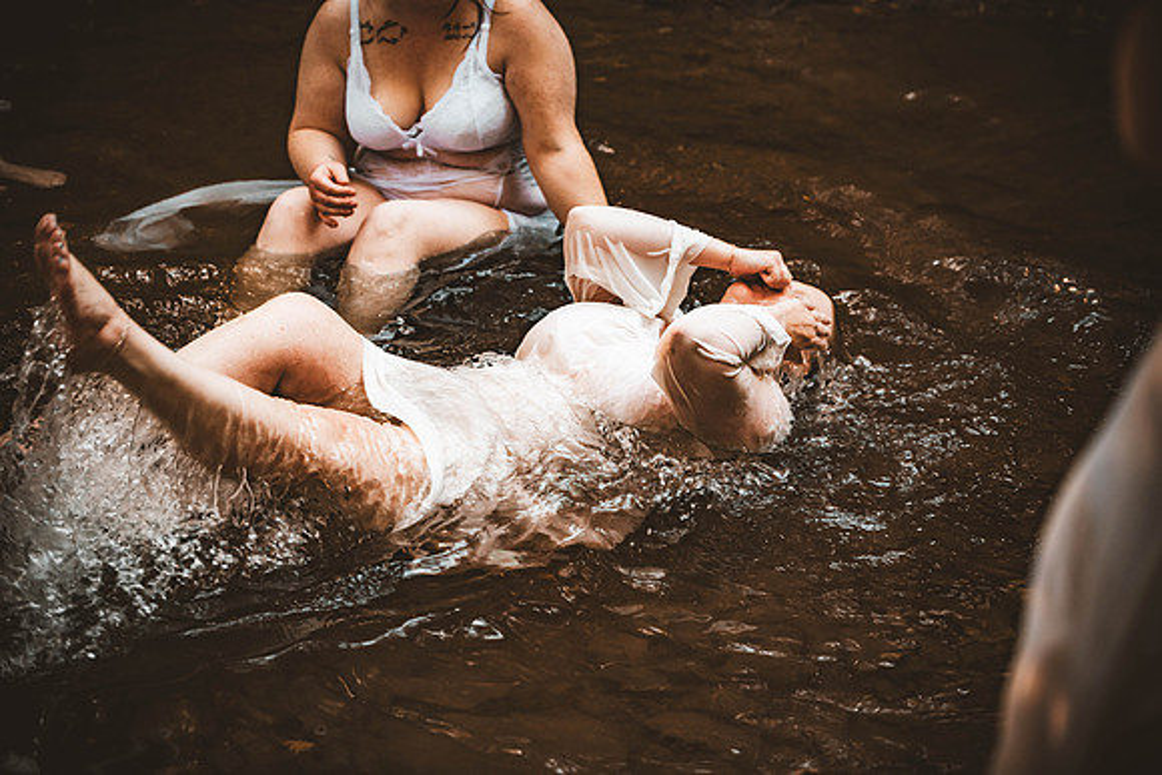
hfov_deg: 26.0
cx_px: 581
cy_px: 388
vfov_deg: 17.5
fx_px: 2518
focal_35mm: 78
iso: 1000
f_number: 2.8
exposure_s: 1/400
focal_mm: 78
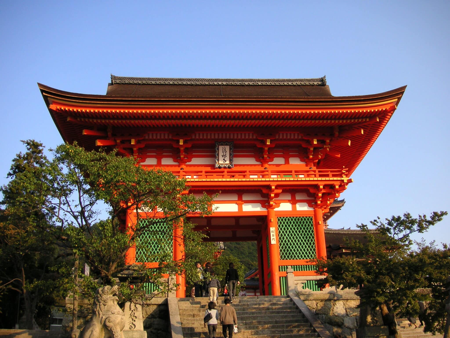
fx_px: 481
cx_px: 225
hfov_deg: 50.1
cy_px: 169
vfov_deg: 38.7
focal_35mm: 37
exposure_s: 1/350
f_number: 2.8
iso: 50
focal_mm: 6.1
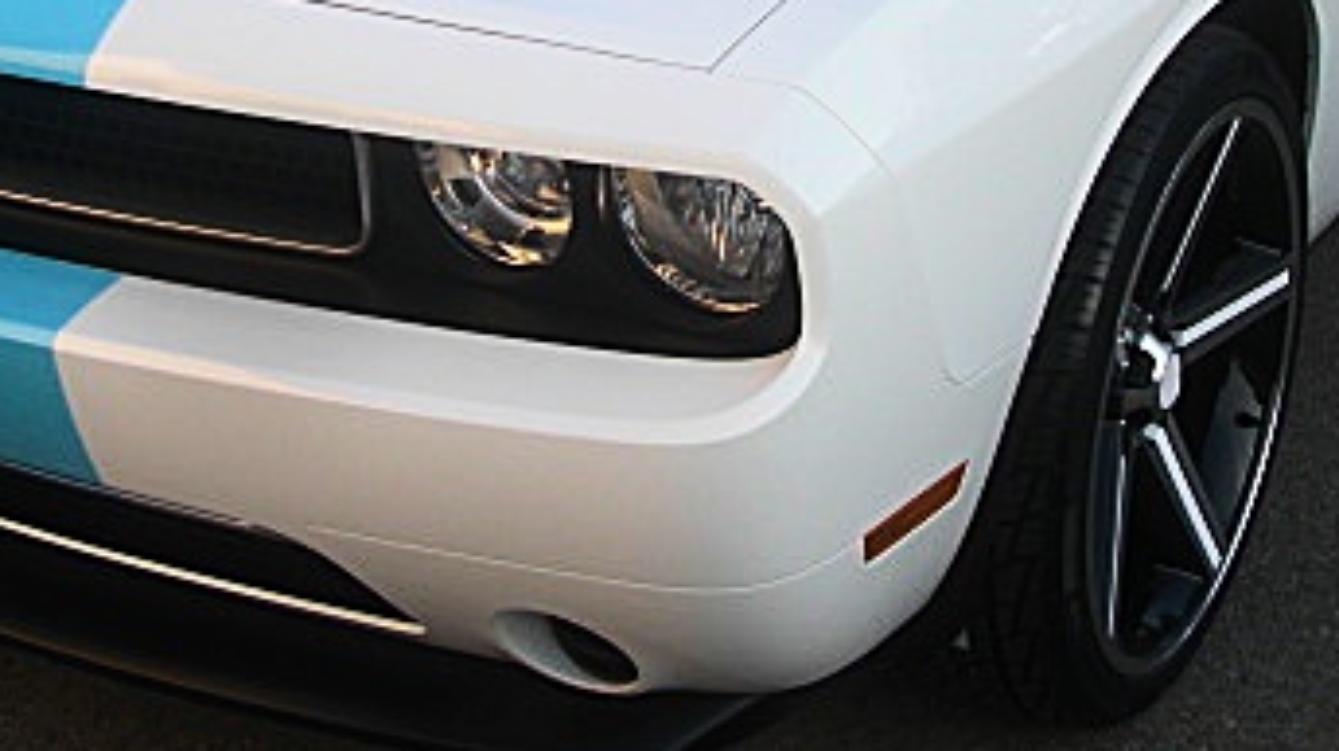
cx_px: 619
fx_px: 2590
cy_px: 54
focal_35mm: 73
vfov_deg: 16.3
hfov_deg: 29.0
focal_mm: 6.3
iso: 50
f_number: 2.8
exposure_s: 1/200
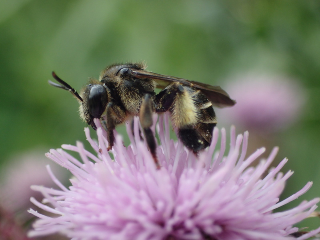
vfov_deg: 21.0
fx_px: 647
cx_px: 160
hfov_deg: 27.8
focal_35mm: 70
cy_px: 120
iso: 200
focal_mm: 12.6
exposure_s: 1/250
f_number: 4
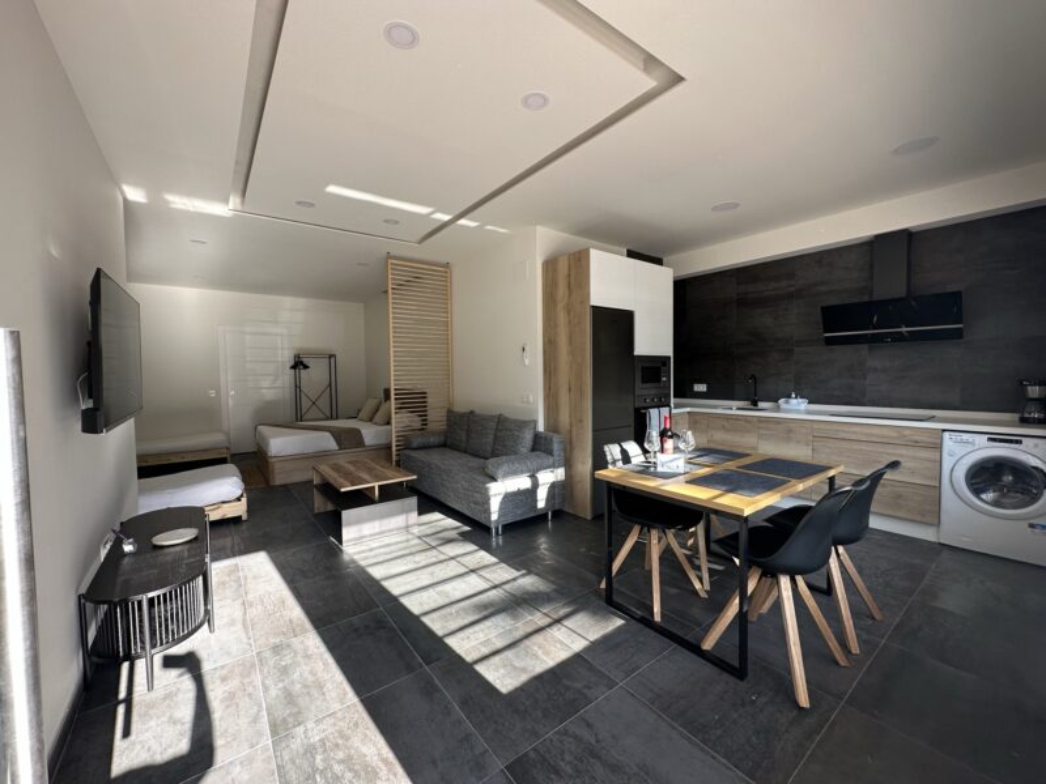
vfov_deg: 85.7
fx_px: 423
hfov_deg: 102.1
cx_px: 523
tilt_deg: -2.1
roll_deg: +0.9
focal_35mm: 14
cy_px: 392
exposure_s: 1/99
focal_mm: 2.22
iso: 50
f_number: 2.2
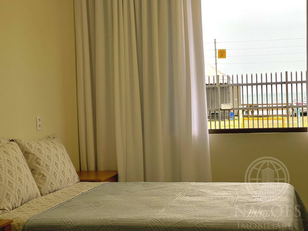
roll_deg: +1.7
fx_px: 569
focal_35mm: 64
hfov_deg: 30.3
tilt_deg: -2.8
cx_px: 154
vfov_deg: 22.9
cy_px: 116
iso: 20
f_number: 2.2
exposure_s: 1/201
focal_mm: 7.5
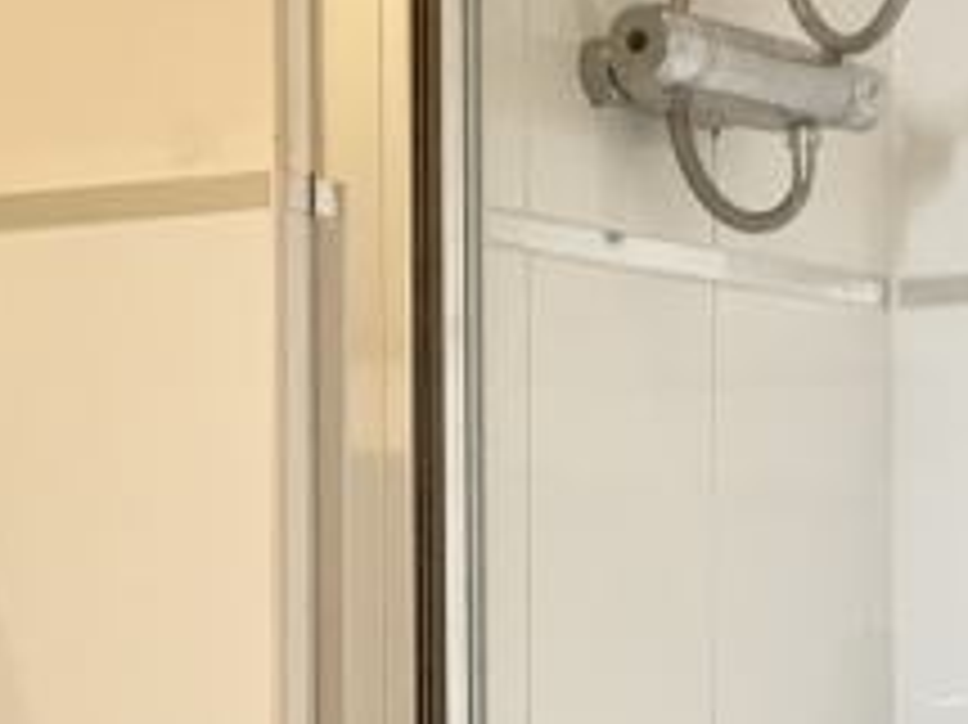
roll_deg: +0.1
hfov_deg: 15.9
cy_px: 711
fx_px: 3466
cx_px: 338
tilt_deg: -1.9
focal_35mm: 124
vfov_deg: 11.8
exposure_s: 1/50
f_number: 1.8
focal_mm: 4.25
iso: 50
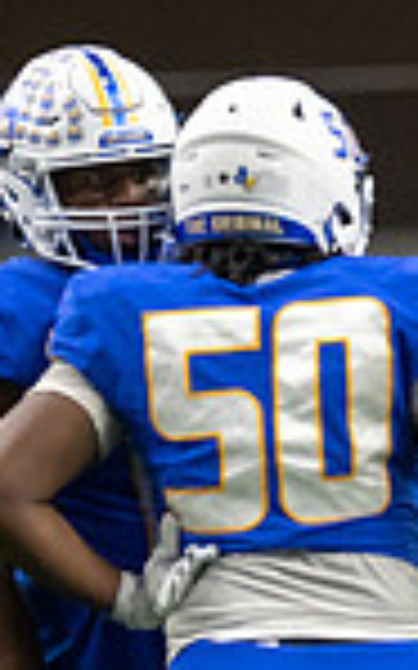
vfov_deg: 1.8
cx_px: 1041
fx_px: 21054
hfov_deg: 1.1
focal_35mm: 1154
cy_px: 903
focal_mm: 200
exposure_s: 1/1250
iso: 1600
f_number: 2.8
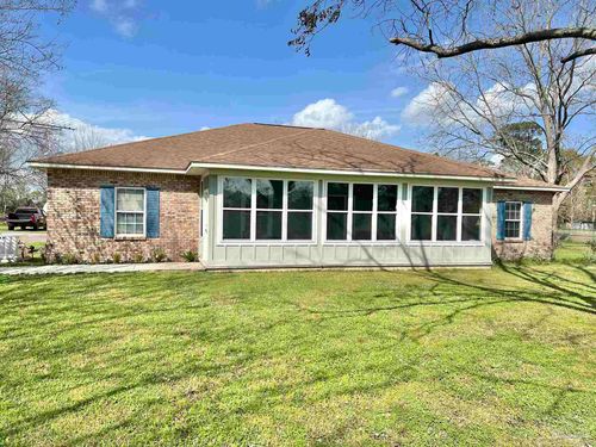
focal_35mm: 26
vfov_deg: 53.1
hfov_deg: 67.3
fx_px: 448
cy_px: 224
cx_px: 298
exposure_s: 1/5076
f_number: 1.5
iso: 50
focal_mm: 5.7
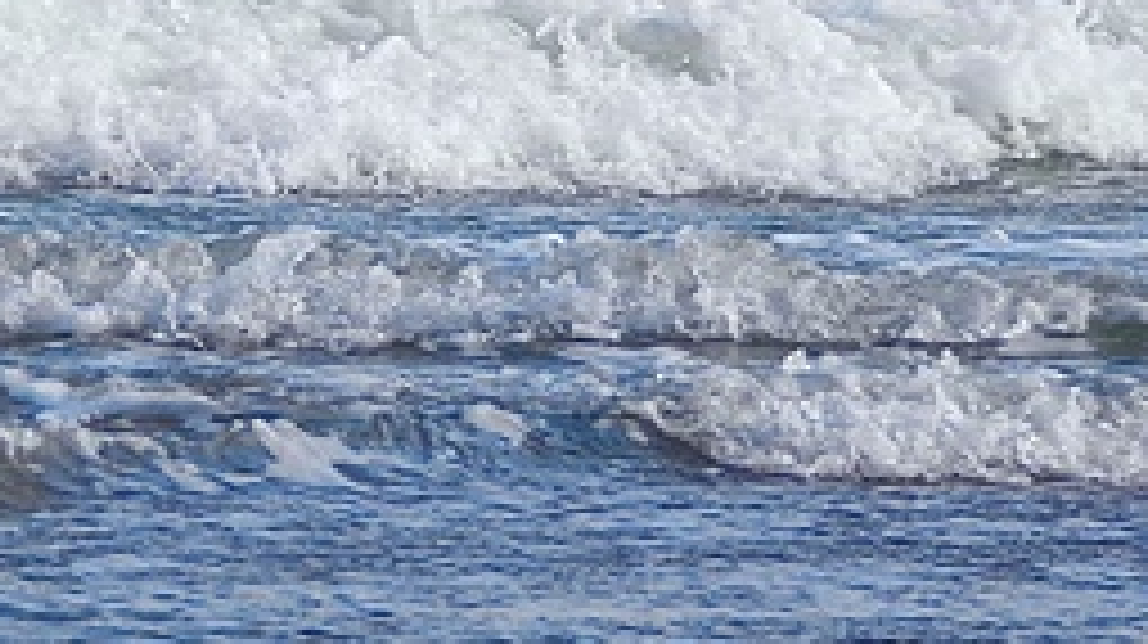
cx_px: 54
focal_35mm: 685
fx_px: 20836
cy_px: -153
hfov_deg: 3.2
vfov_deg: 1.8
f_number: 5.1
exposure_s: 1/320
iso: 100
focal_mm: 47.8
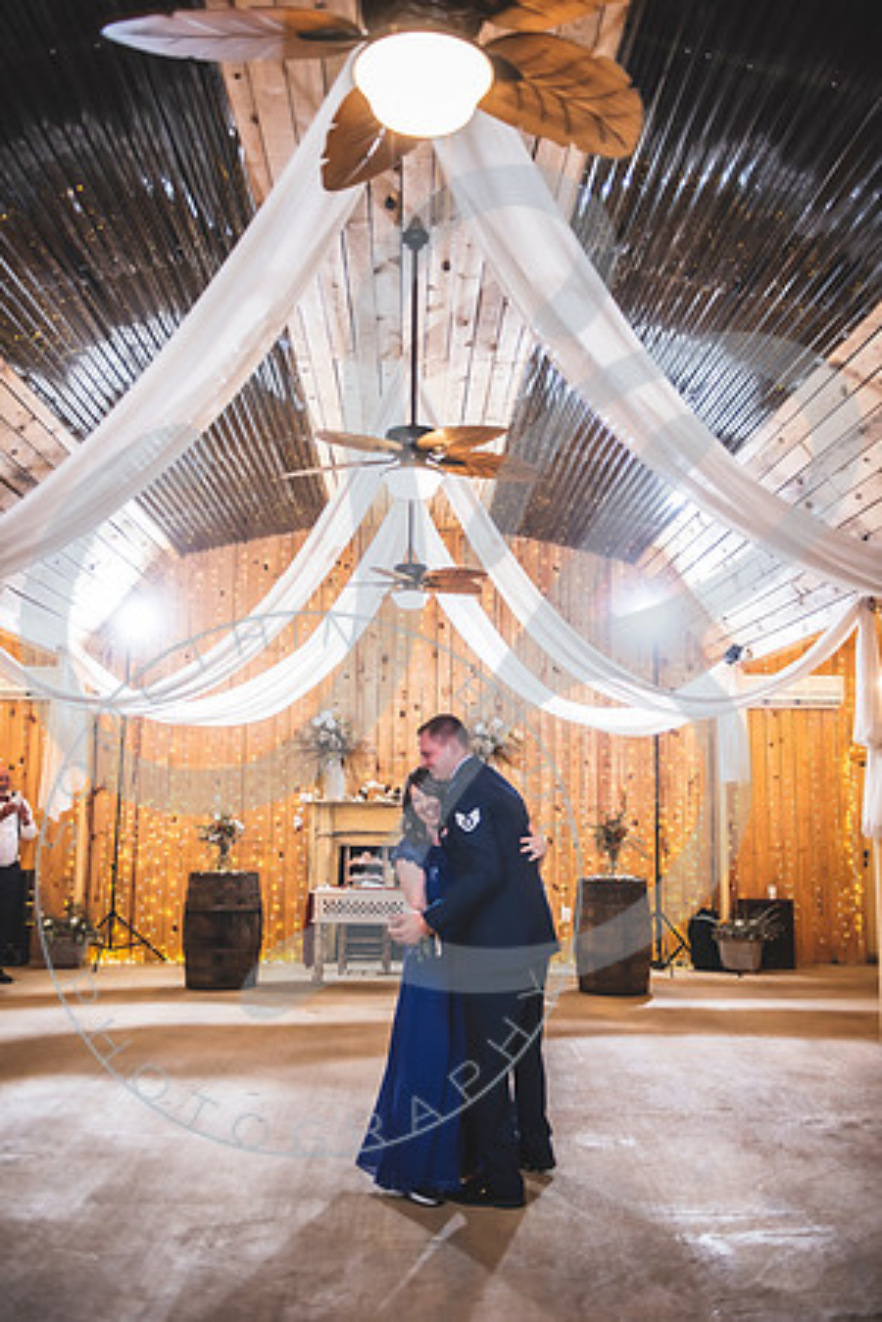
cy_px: 661
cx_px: 441
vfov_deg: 58.7
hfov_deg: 41.1
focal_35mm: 32
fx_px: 1176
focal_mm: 32
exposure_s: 1/125
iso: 800
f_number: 2.8
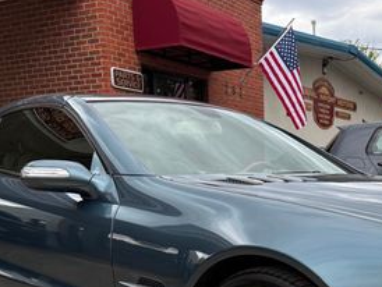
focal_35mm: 56
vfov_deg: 24.1
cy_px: 330
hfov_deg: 33.6
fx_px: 619
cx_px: 289
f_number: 1.78
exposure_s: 1/1156
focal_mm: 6.76
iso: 100
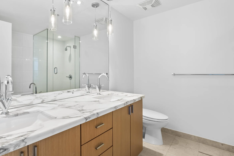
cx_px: 90
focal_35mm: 18
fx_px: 115
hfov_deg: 89.5
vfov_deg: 68.3
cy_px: 72
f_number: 9
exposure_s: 1/1.67
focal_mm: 9
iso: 250
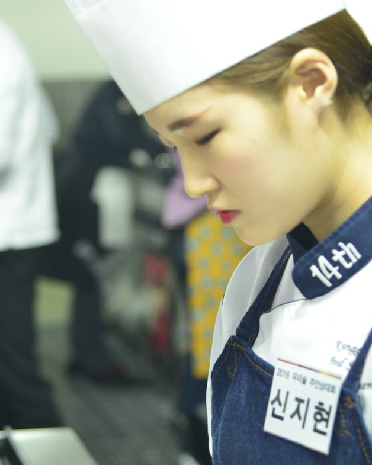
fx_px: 1844
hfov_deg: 11.5
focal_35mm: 134
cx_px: 136
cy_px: 309
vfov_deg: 14.3
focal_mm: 70
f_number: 4
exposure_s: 1/25
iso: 800
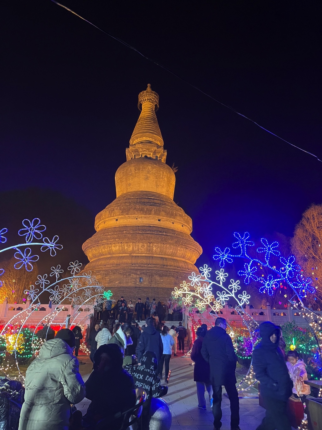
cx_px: 161
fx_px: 322
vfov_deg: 67.3
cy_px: 215
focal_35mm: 26
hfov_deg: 53.1
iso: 500
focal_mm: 5.1
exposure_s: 1/33
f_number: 1.6
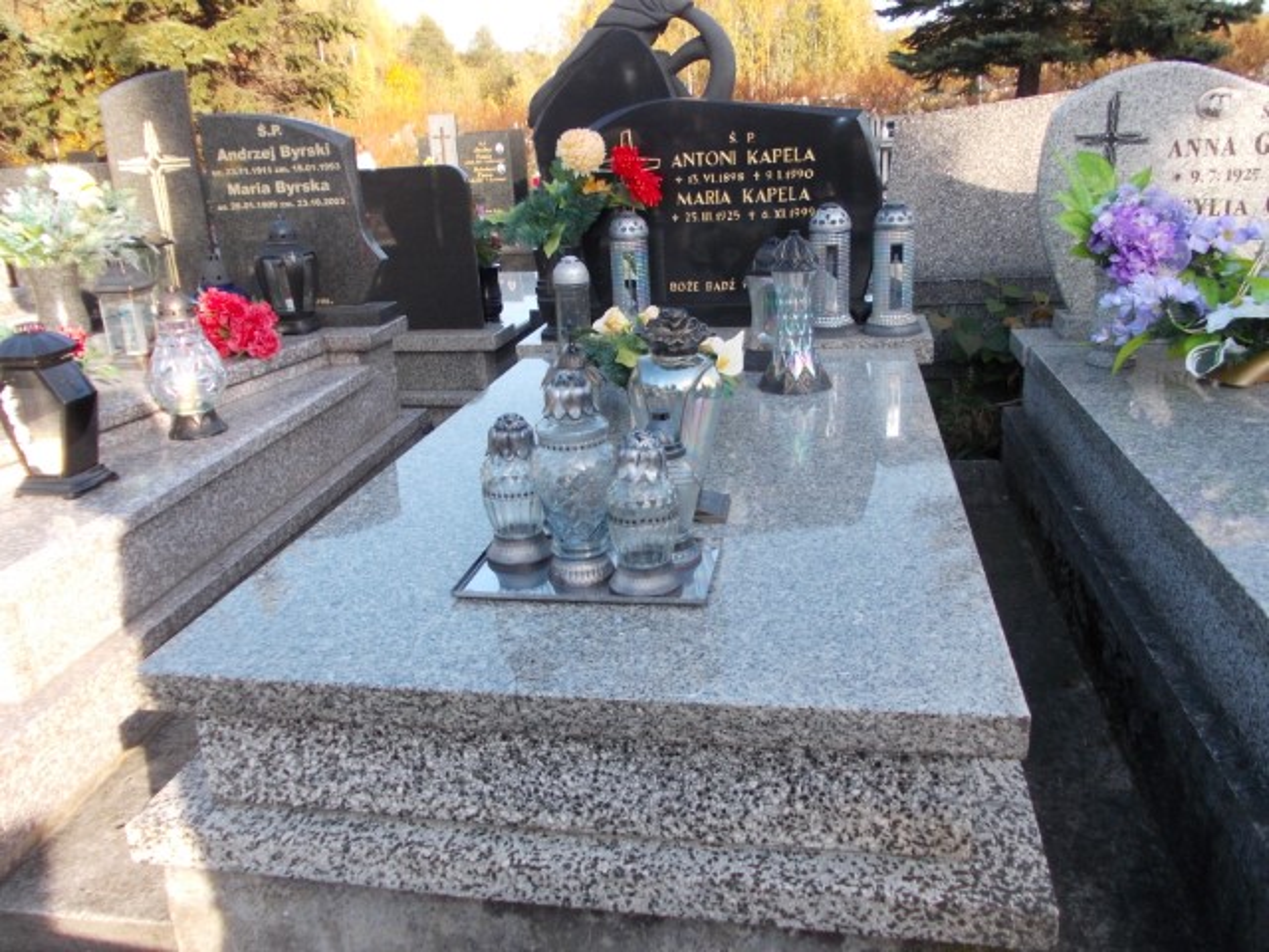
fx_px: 1026
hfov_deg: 63.4
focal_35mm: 28
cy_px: 476
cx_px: 634
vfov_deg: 49.7
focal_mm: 4
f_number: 2.7
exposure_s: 1/200
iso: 80
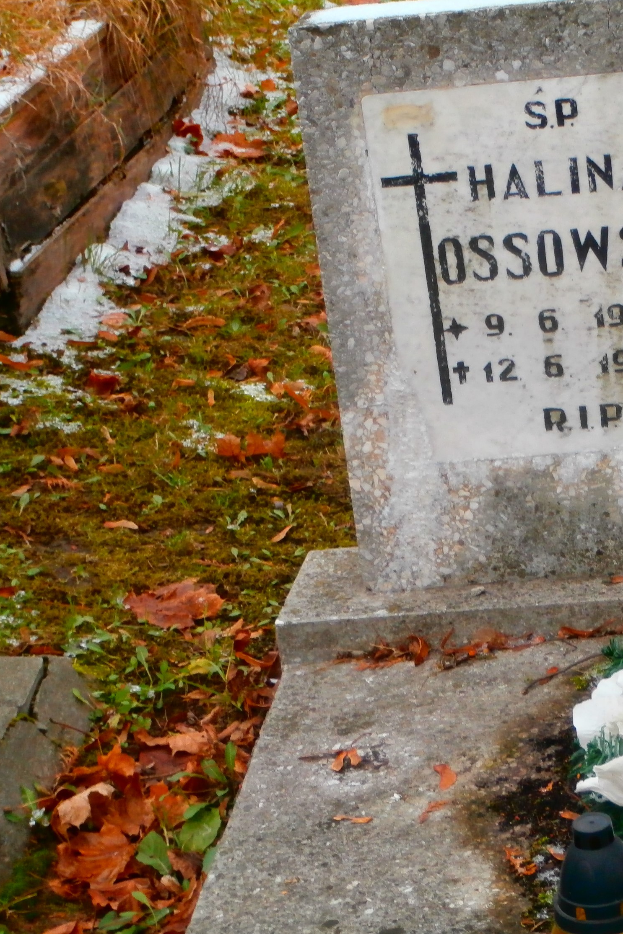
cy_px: 469
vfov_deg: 21.5
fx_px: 2467
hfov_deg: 14.3
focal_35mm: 95
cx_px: 526
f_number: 4.7
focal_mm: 12.1
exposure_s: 1/40
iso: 200
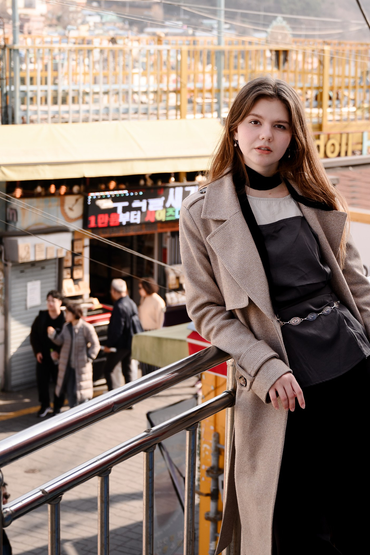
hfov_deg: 15.8
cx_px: 309
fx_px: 1325
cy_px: 224
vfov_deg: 23.6
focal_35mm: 86
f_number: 4
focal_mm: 44
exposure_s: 1/500
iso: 100
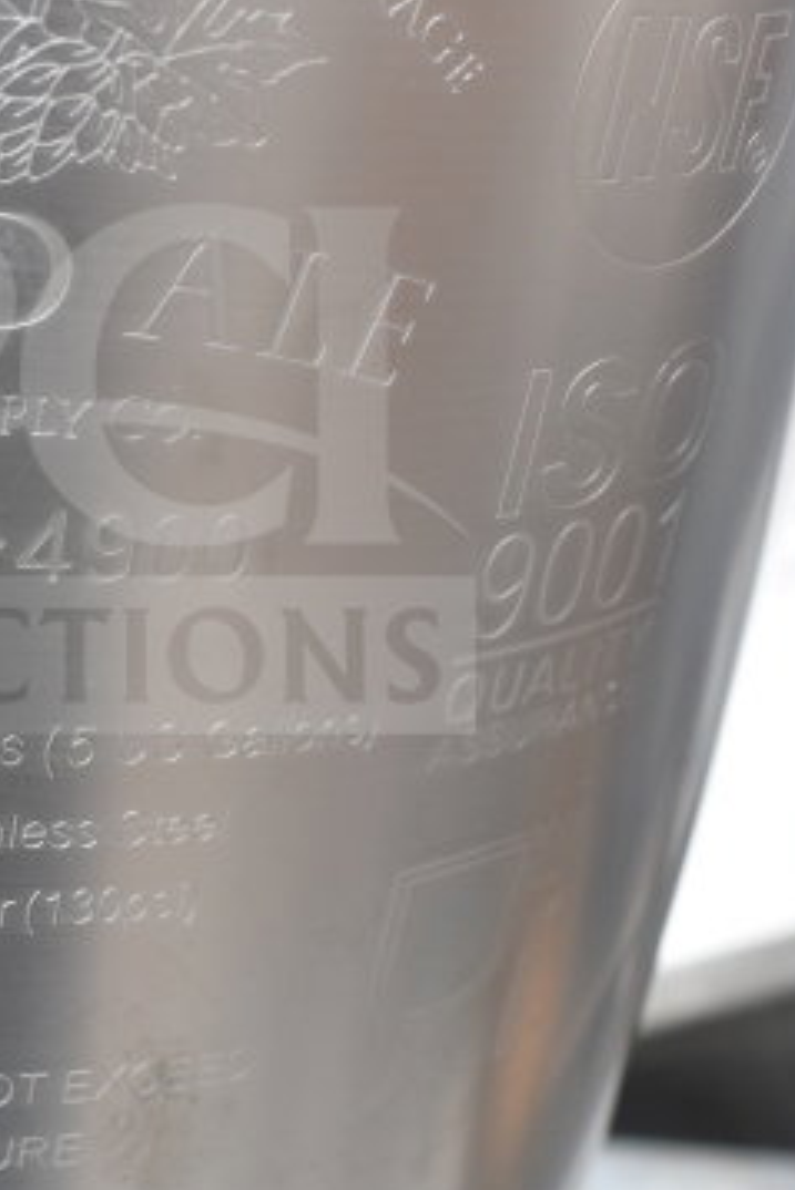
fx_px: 2283
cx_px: 100
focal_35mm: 69
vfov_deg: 29.2
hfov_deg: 19.4
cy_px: 470
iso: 200
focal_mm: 18
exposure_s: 1/100
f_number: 5
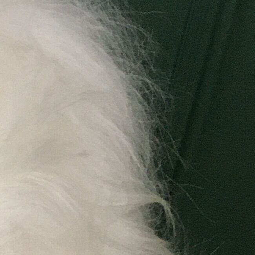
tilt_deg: -29.3
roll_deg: -0.6
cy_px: 315
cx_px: -508
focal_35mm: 159
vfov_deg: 10.8
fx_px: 1325
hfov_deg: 9.0
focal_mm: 4.15
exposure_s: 1/33
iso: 100
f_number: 2.2
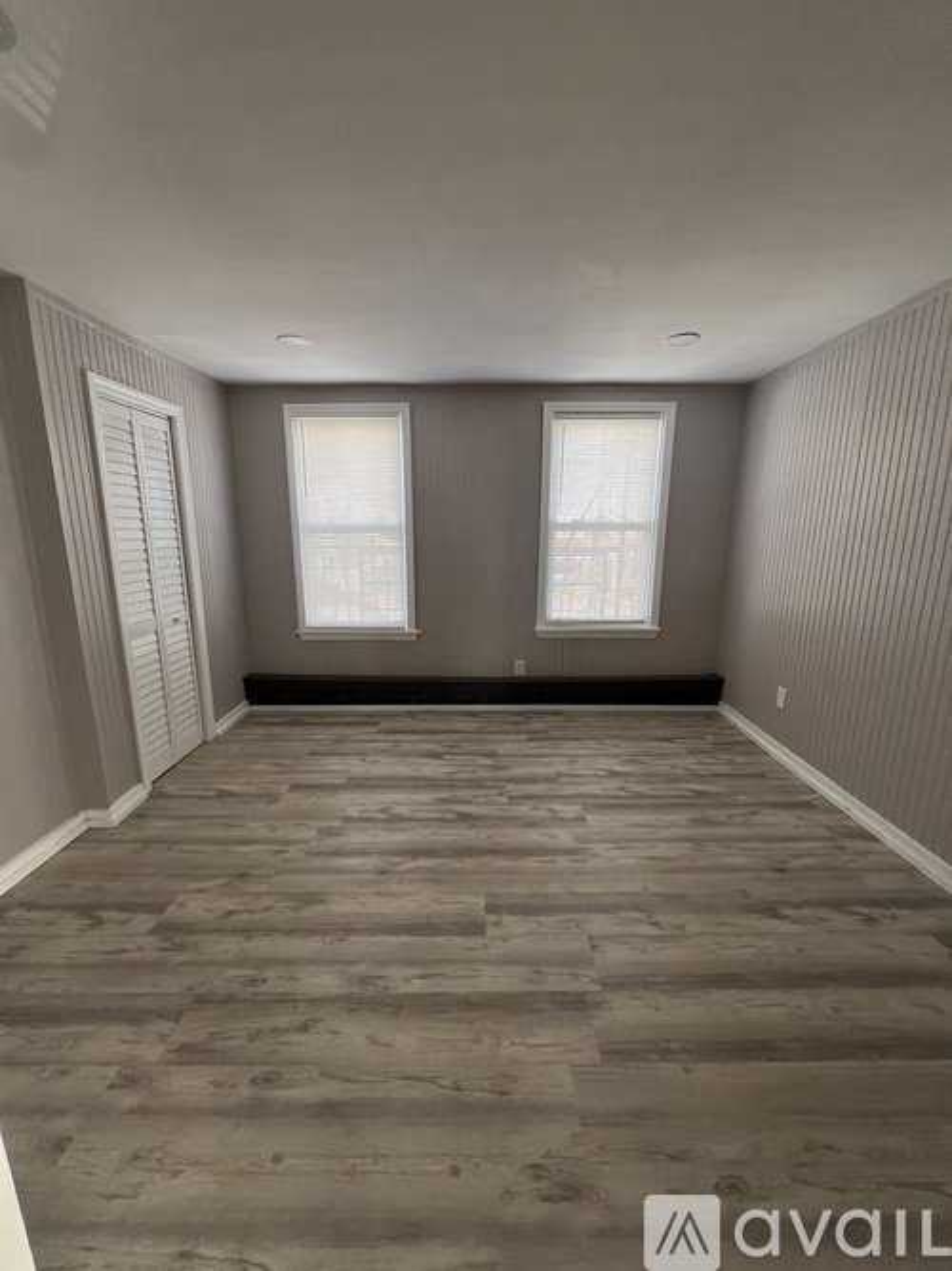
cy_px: 636
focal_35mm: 13
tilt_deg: -12.1
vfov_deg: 106.2
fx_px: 477
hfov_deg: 89.9
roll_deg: +0.4
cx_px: 476
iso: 80
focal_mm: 1.57
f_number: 1.8
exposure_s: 1/99
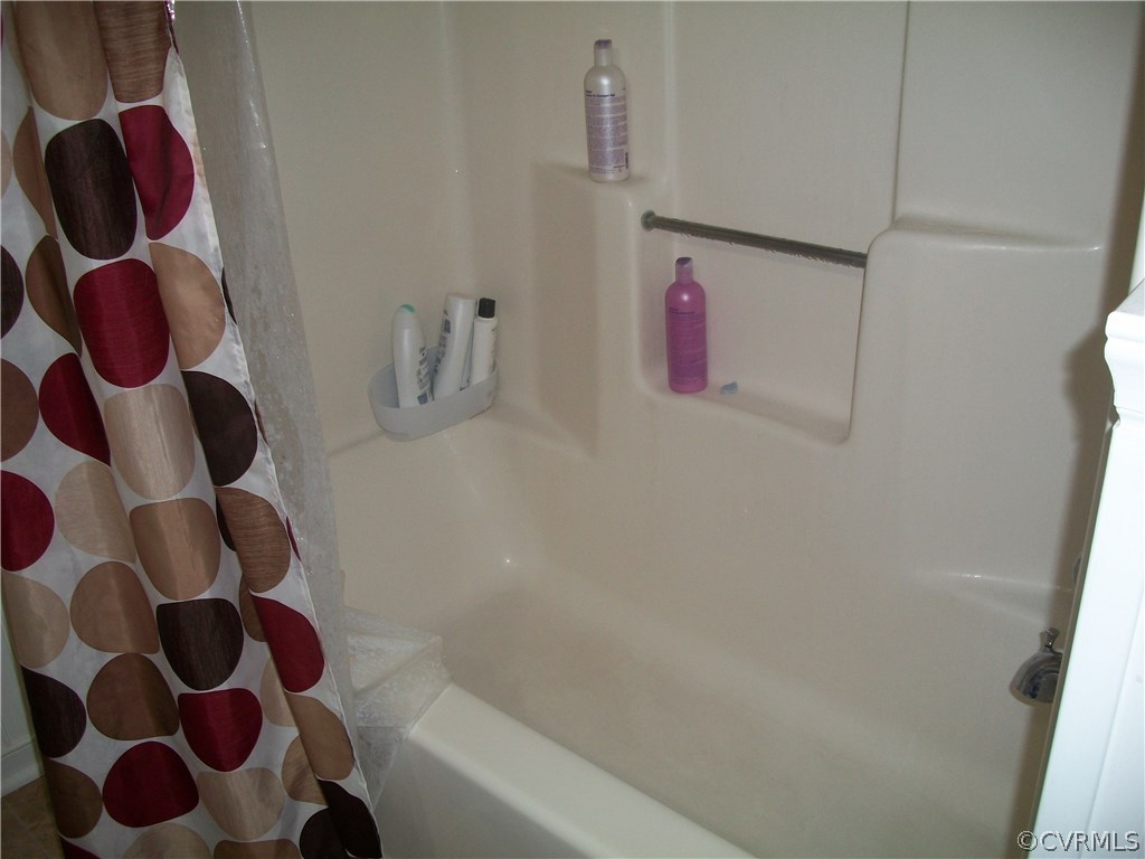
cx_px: 572
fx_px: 1058
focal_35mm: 32
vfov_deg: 44.2
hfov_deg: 56.8
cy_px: 430
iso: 80
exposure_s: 1/30
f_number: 2.9
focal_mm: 5.7
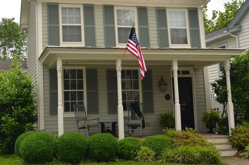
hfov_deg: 36.2
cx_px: 63
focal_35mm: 54
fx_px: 372
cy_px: 57
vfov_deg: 24.9
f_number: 8
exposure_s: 1/250
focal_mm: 21
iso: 100
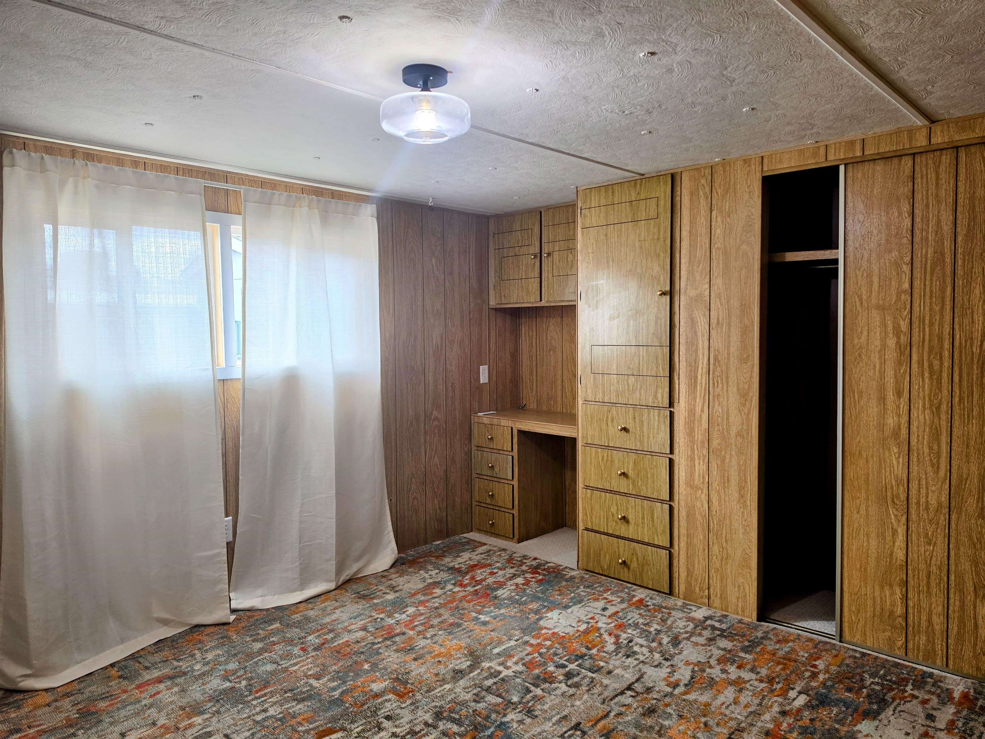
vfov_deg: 58.9
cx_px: 492
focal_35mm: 23
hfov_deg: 73.9
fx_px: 654
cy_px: 370
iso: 50
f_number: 1.4
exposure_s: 1/120
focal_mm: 6.5
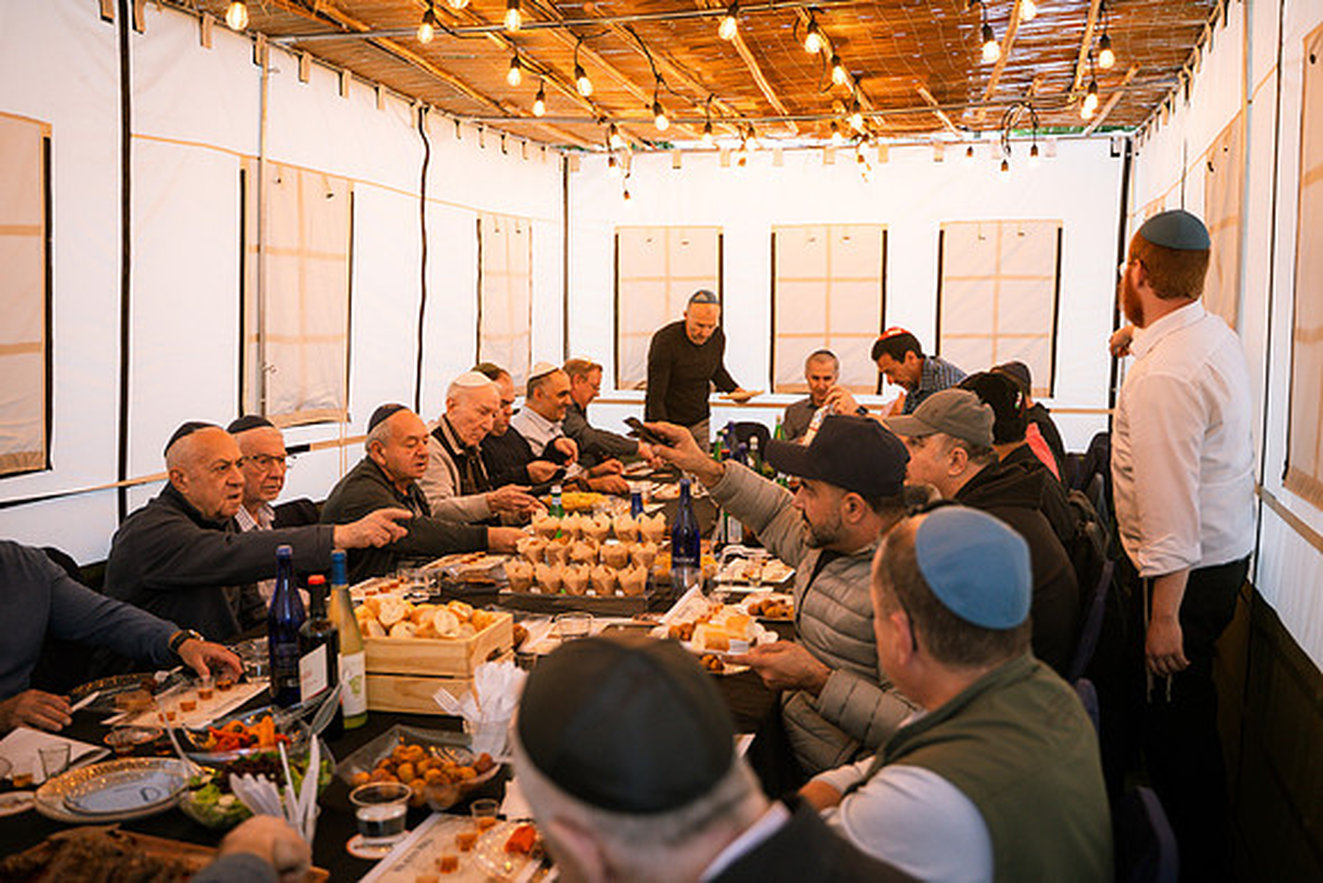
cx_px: 662
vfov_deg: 39.6
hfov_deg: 56.7
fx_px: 1227
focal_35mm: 33
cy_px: 442
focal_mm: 33
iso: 1250
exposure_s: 1/160
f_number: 2.8
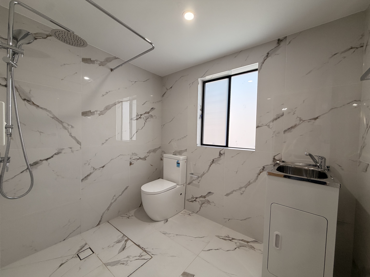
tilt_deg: -2.3
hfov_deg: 102.1
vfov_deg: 85.7
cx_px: 185
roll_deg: -2.0
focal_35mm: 14
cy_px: 138
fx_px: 150
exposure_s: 1/100
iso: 125
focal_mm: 2.22
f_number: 2.2
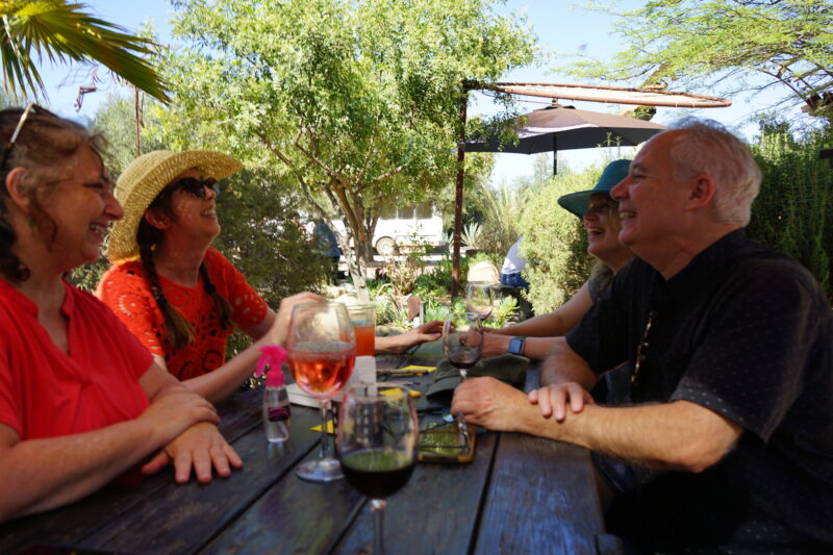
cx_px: 416
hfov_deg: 63.7
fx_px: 671
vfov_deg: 44.9
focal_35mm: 29
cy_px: 278
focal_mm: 29
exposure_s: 1/80
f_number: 7.1
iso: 100
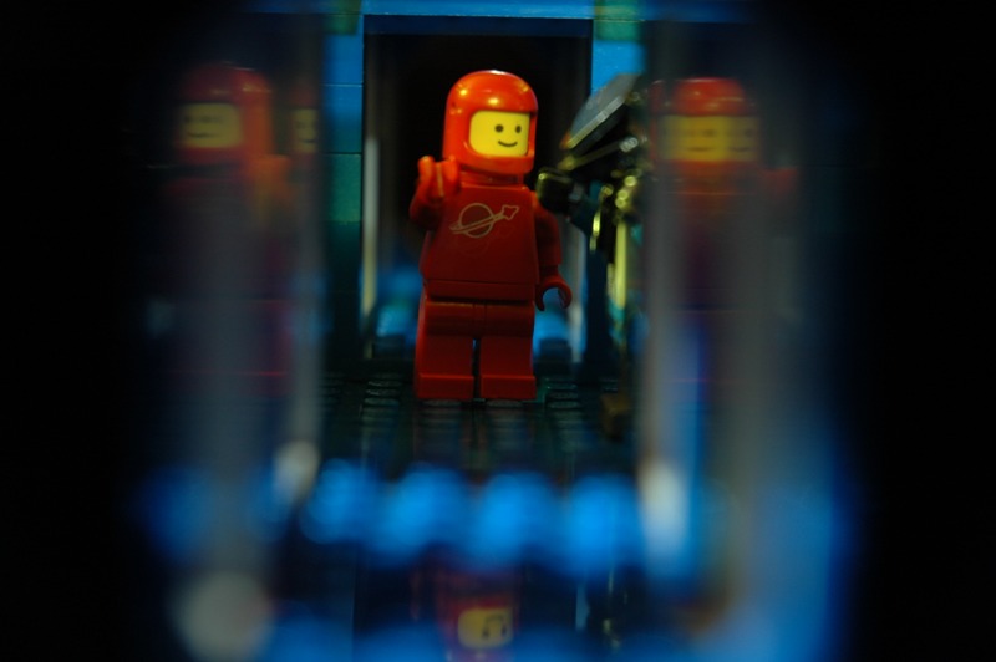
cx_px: 498
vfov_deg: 13.0
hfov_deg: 19.5
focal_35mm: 105
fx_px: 2903
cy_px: 331
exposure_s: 10
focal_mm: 70
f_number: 4.5
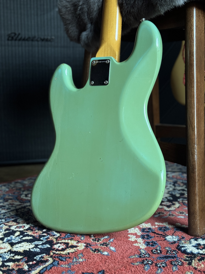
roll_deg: +1.0
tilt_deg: -7.7
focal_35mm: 48
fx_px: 379
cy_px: 137
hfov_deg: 30.3
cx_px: 102
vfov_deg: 39.7
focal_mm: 6.76
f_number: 1.78
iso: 400
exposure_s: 1/40
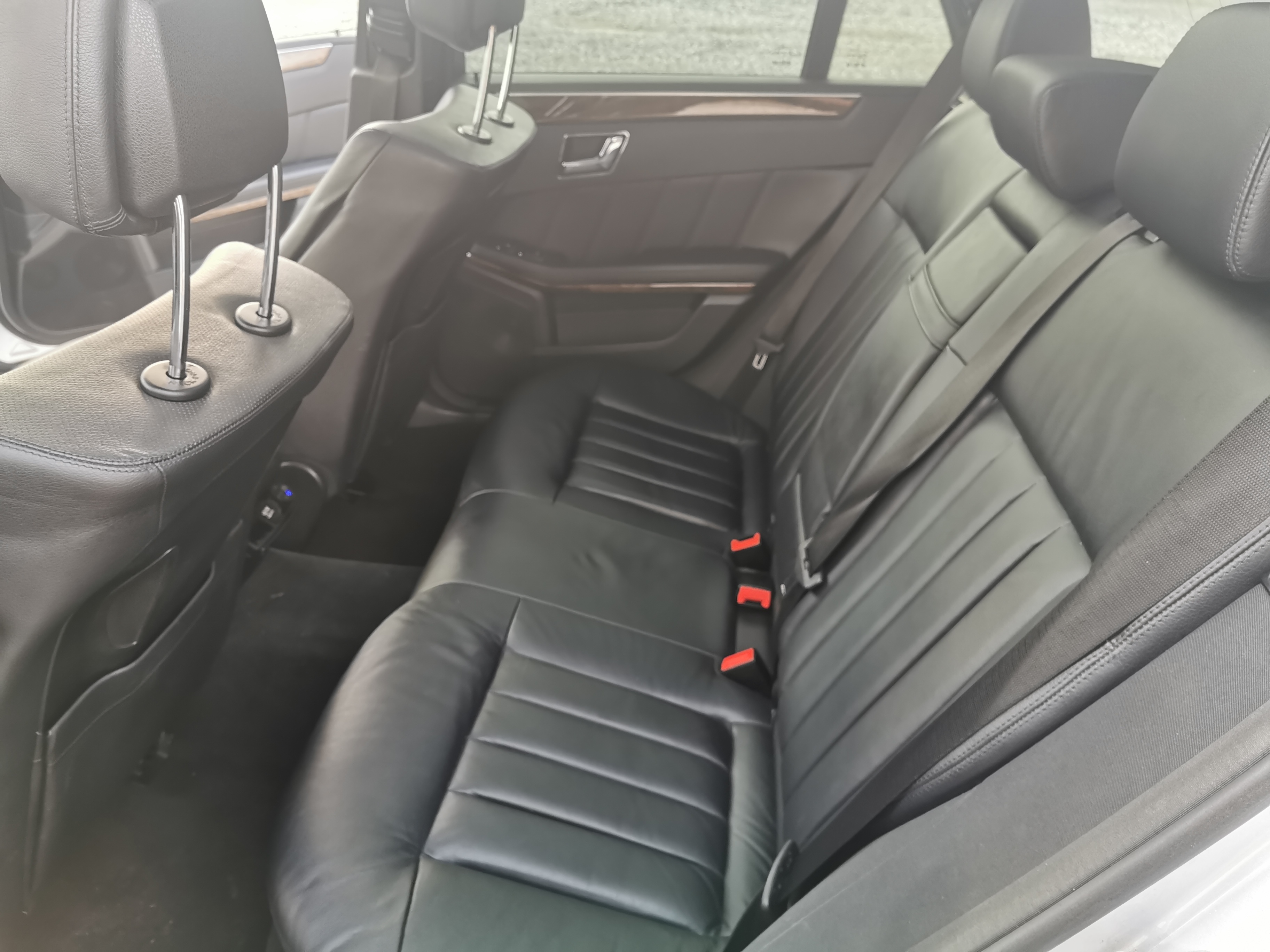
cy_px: 476
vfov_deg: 51.4
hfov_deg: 65.3
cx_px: 635
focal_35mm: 27
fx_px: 991
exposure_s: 1/100
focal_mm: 5.56
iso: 200
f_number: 1.6
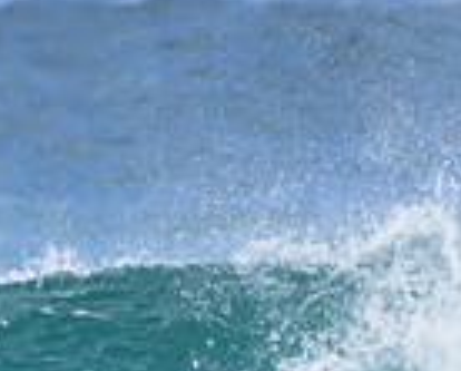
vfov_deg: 0.4
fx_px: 53802
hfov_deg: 0.5
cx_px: 73
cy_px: 620
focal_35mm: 3935
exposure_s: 1/2000
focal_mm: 1000
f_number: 11
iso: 1600
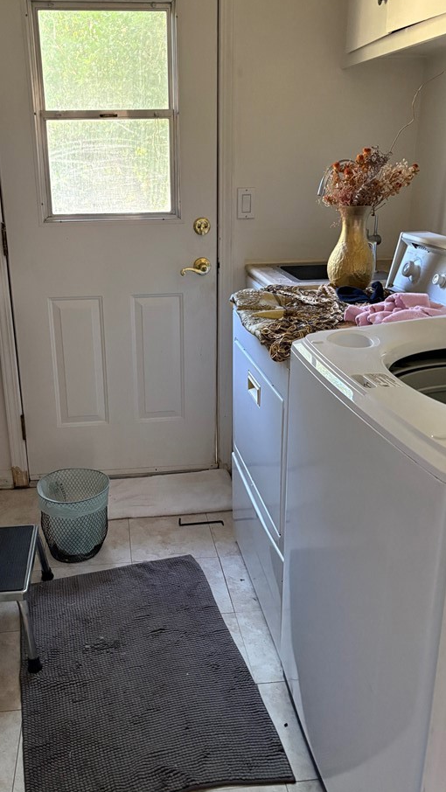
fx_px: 672
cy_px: 382
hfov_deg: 36.6
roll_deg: +0.3
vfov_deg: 61.0
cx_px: 182
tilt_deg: -17.5
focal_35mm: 32
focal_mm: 5.96
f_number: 1.6
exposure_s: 1/58
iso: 500
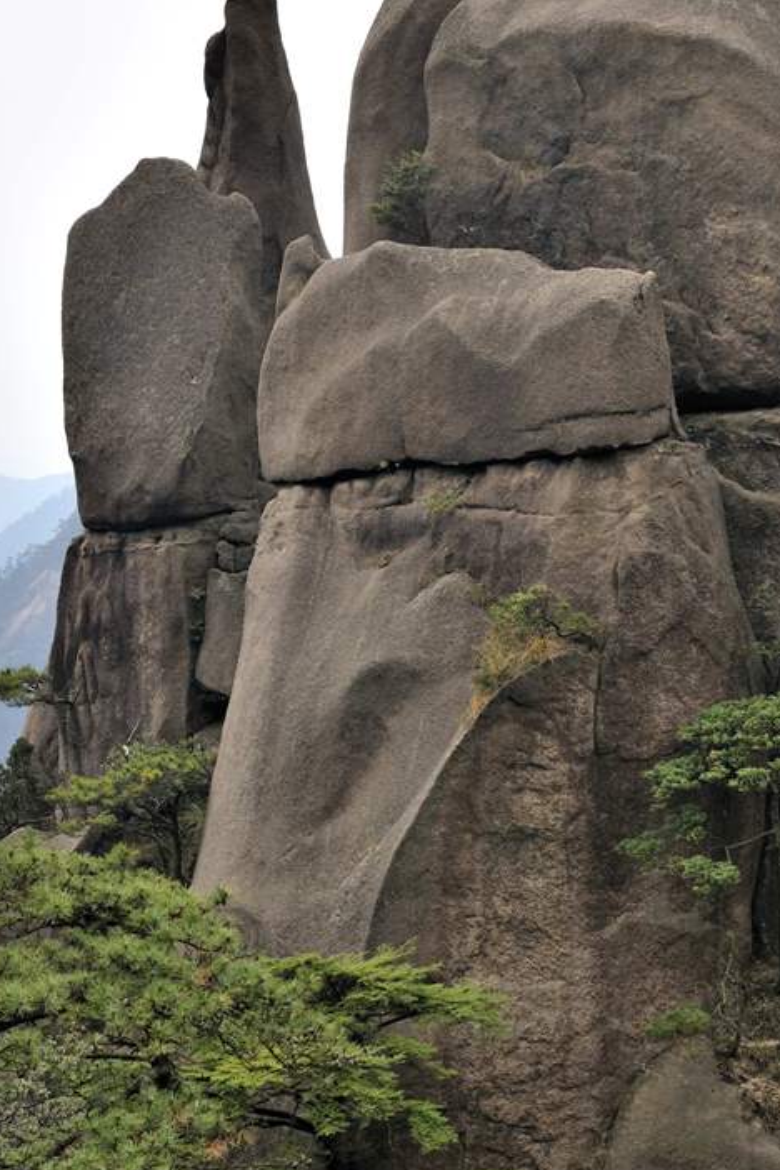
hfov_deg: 14.7
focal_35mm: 93
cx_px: 537
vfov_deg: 21.9
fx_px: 3022
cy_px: 534
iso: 200
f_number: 8
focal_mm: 58
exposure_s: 1/320
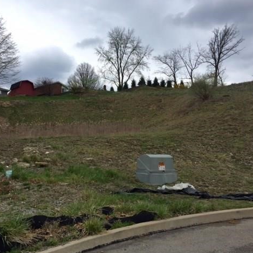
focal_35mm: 35
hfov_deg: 47.0
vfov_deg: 47.2
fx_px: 289
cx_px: 106
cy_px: 125
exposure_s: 1/1276
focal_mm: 4.15
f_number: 2.2
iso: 32
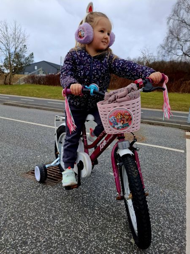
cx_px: 95
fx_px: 168
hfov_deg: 58.9
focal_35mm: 23
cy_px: 127
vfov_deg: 73.9
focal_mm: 5.54
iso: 50
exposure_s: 1/714
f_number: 1.8
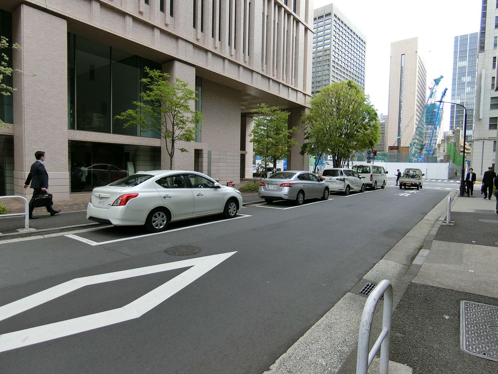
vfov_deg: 66.0
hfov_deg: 81.7
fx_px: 288
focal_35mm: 20
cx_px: 262
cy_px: 186
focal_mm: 4.06
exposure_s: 1/200
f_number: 2.7
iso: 80
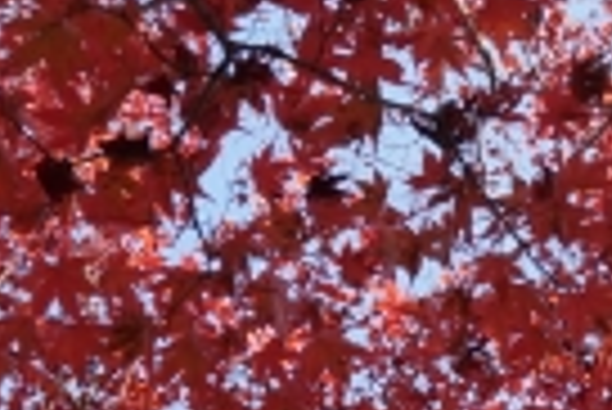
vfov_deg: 6.9
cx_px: 495
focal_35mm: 198
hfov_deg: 10.3
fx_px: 3370
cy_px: 518
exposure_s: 1/250
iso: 200
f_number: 8
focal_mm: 18
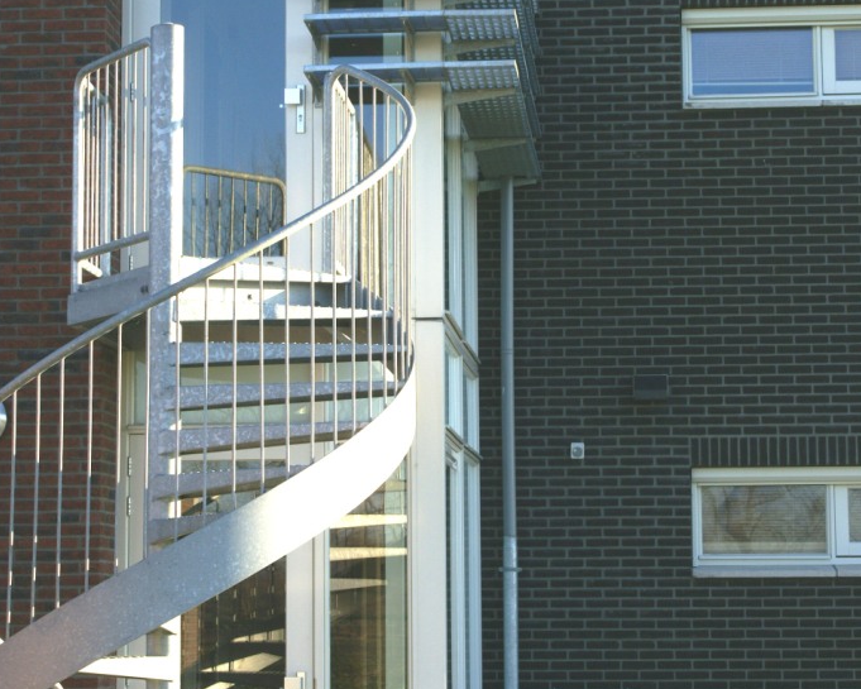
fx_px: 2702
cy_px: 271
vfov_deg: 14.5
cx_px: 429
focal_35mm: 106
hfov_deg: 18.1
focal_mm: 50
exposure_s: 1/160
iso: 100
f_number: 8
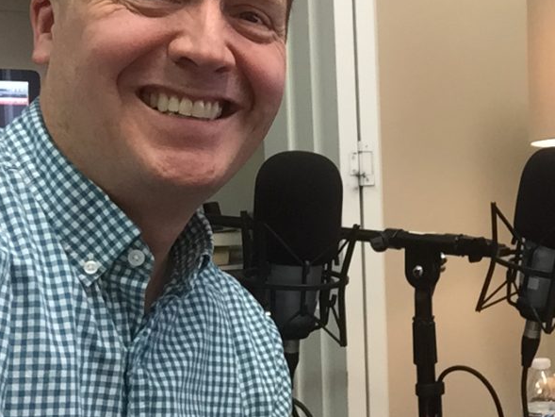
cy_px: 197
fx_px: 962
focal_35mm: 60
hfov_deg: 31.0
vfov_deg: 24.4
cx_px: 474
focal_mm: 2.65
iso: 125
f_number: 2.2
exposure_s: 1/30
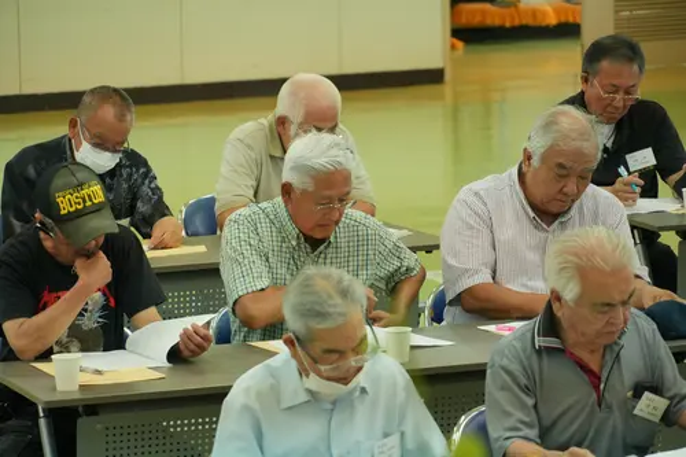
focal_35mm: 202
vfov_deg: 6.8
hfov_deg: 10.2
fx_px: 3857
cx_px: 343
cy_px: 228
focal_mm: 135
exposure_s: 1/250
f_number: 5.6
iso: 3200
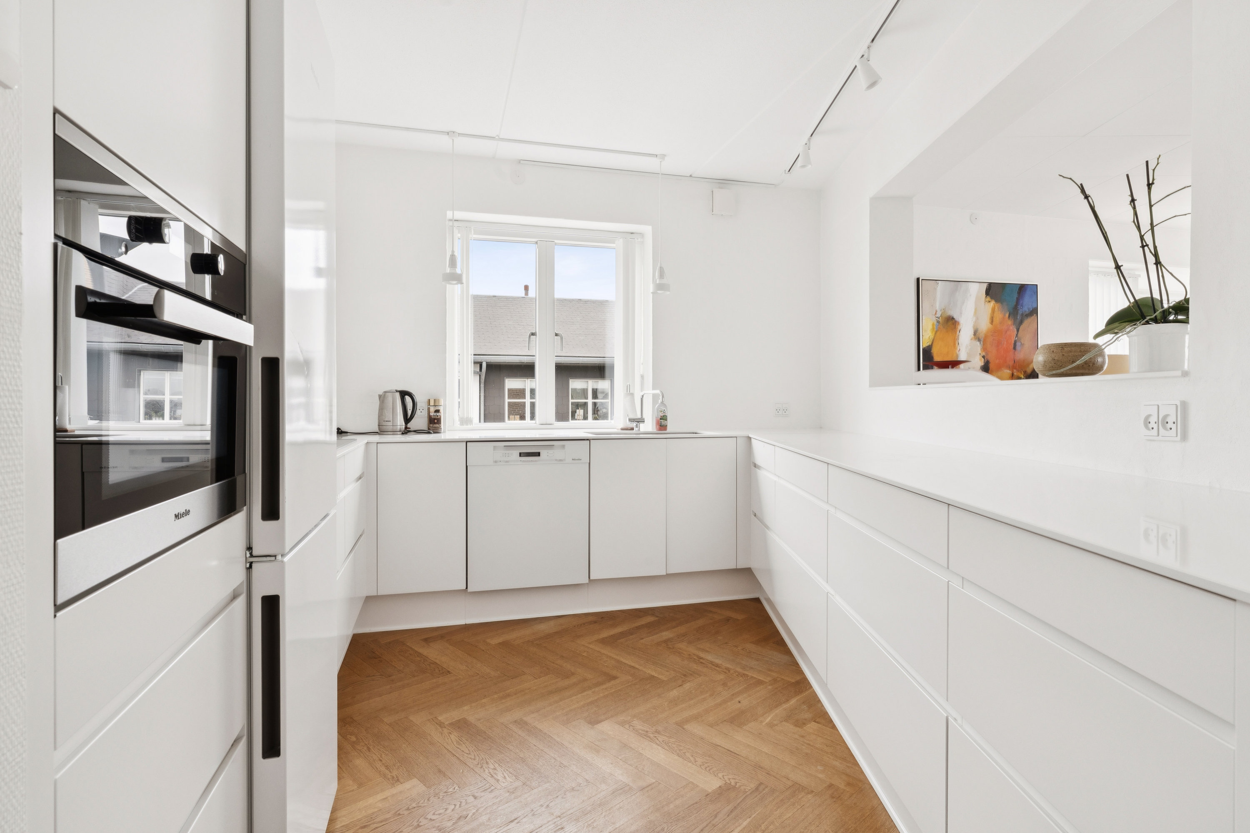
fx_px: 660
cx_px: 625
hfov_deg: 86.9
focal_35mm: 19
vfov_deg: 64.6
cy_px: 416
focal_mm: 19
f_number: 11
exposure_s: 1/25
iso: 800
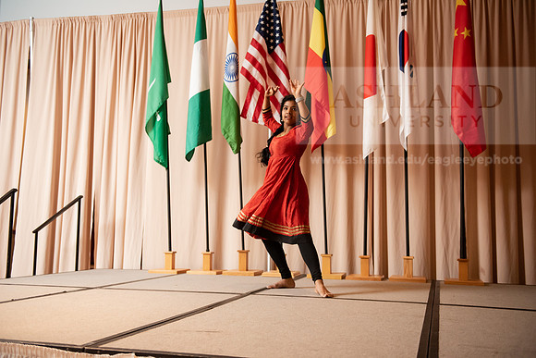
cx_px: 268
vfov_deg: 35.1
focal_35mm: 38
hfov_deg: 50.7
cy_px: 179
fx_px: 566
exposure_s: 1/200
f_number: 3.2
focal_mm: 38
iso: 2500
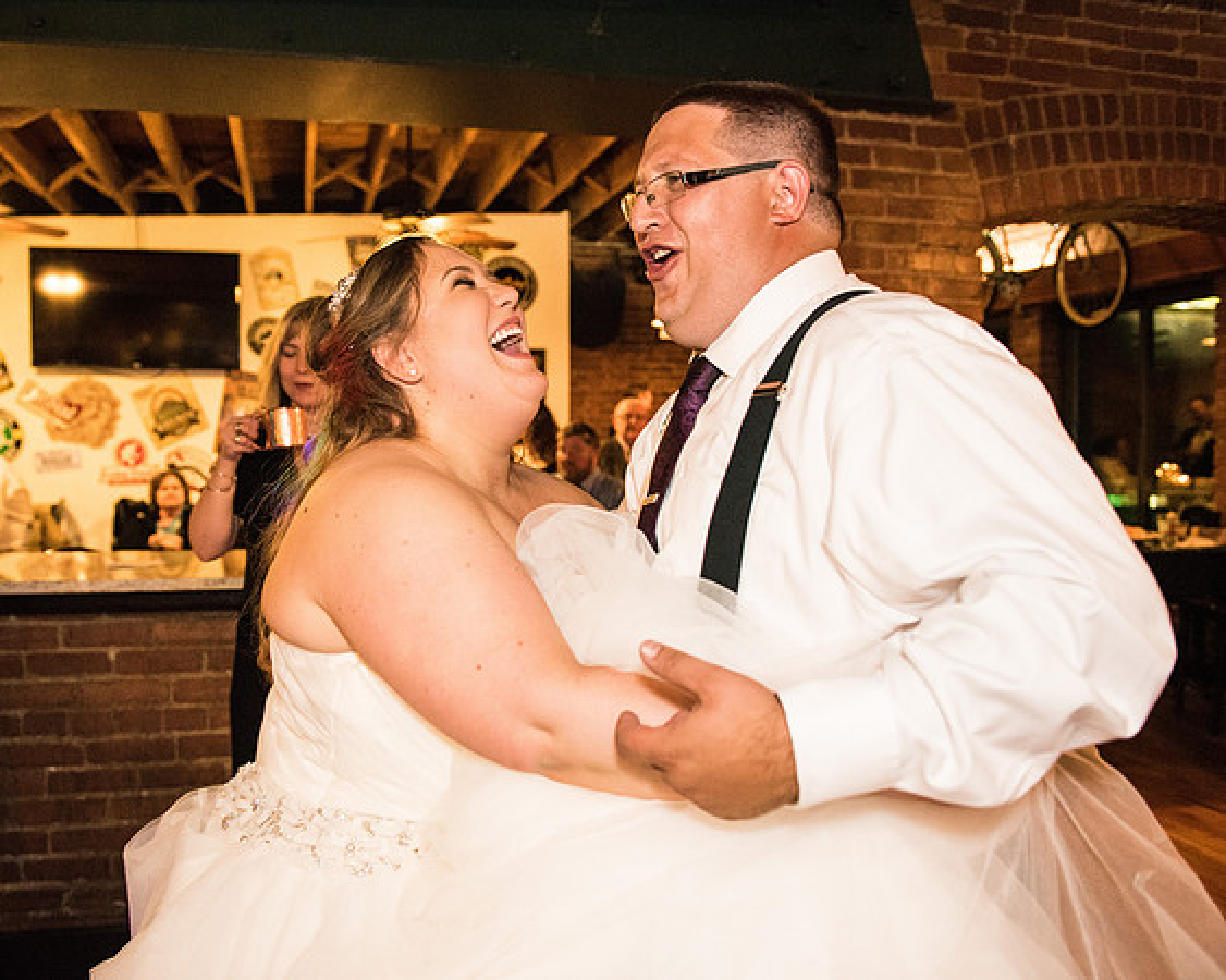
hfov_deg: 60.5
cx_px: 506
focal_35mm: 29
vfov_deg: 50.3
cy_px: 458
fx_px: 1044
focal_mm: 24
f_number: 2.8
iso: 4000
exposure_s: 1/100
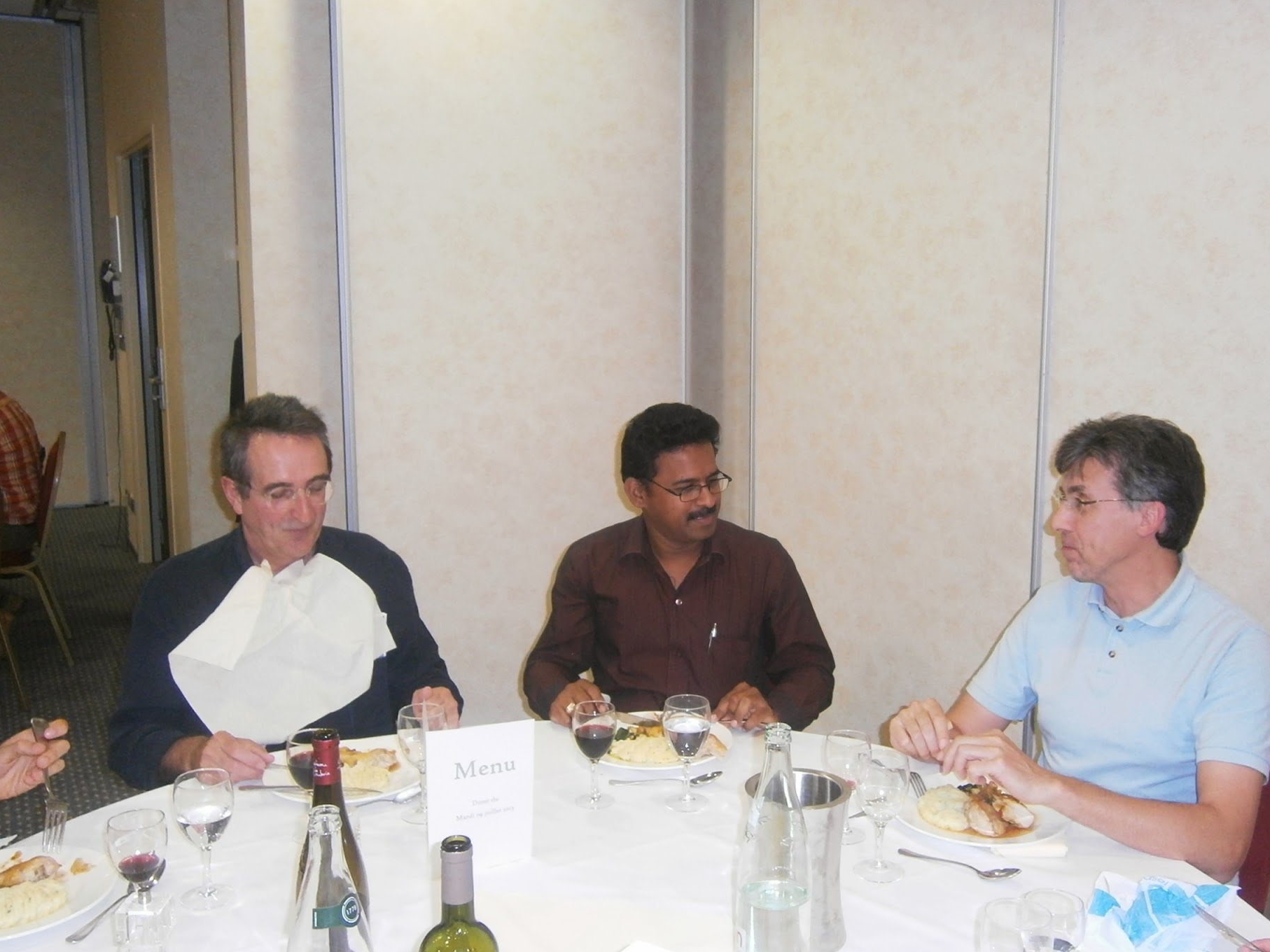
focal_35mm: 35
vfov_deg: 40.7
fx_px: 1284
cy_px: 454
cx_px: 709
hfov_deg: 52.5
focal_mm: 5.5
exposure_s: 1/30
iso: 200
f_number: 2.9
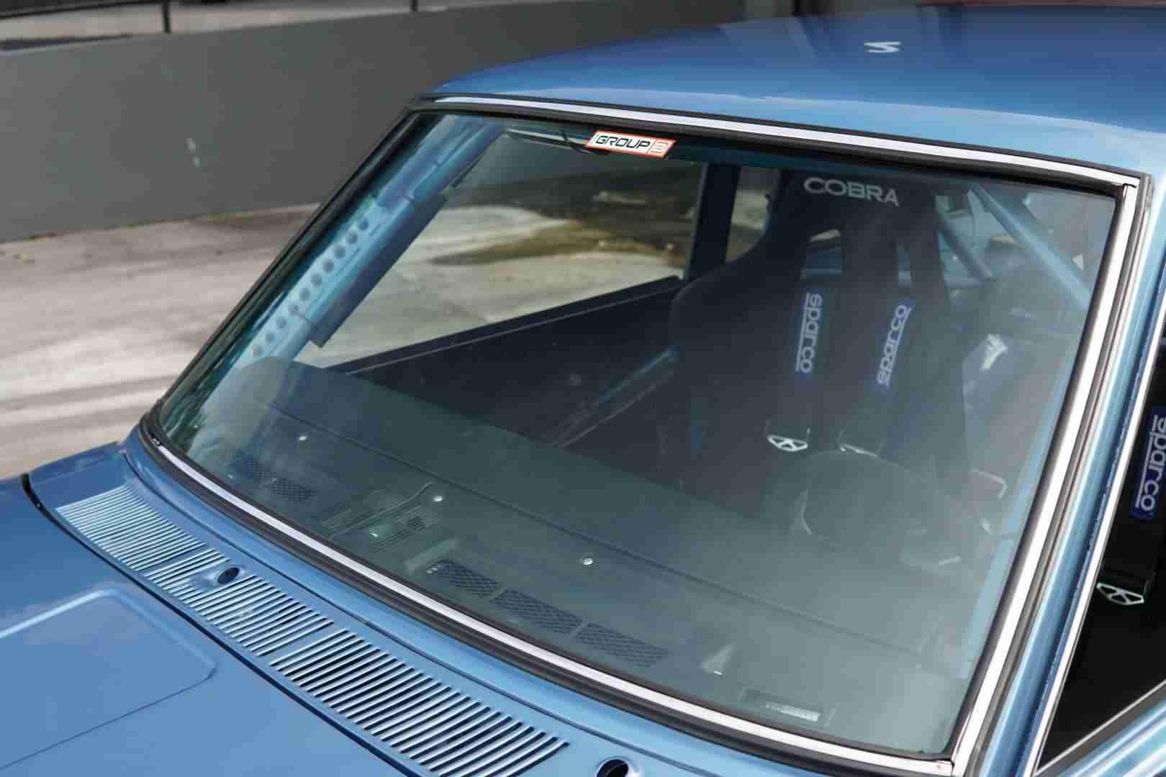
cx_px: 583
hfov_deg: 43.6
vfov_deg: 29.9
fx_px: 1457
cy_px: 388
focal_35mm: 45
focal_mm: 30
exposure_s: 1/160
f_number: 4.5
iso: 200
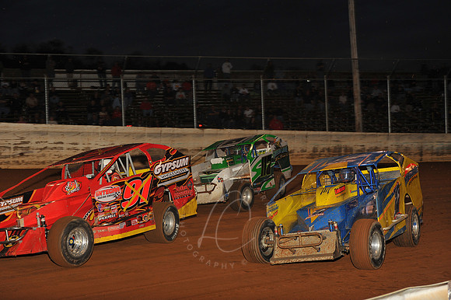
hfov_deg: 28.9
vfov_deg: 19.4
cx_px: 226
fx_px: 876
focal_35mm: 70
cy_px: 150
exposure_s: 1/320
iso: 500
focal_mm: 70
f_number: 7.1
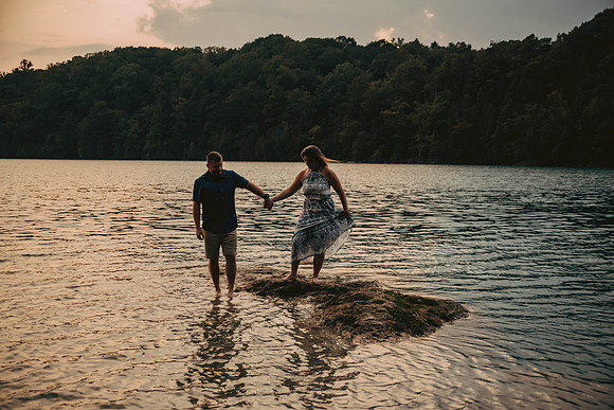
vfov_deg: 29.9
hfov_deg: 43.6
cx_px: 307
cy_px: 205
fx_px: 768
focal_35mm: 45
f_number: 2.8
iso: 2000
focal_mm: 45
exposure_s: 1/2500
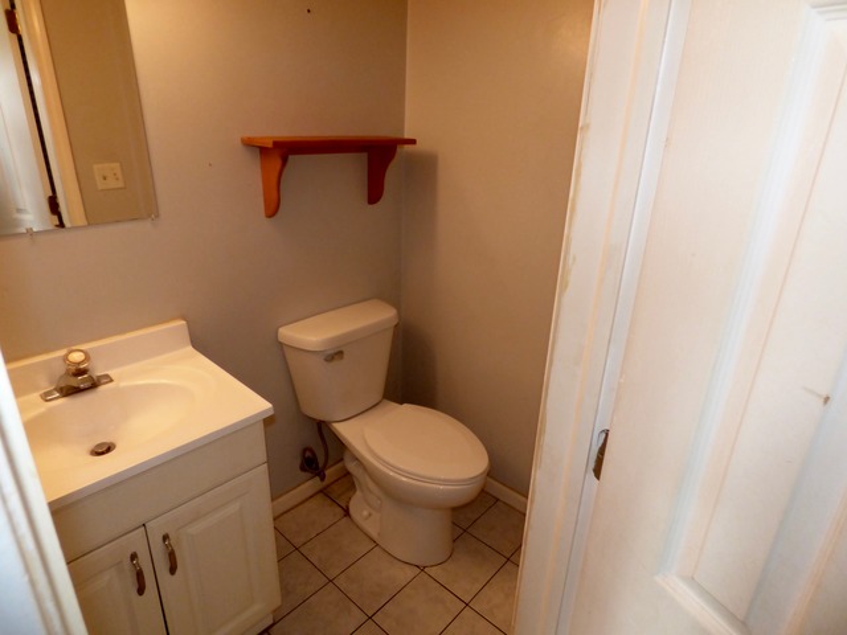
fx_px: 489
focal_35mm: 20
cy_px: 318
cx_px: 424
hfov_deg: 81.7
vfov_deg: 66.0
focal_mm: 3.58
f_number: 2.8
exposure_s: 1/60
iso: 400
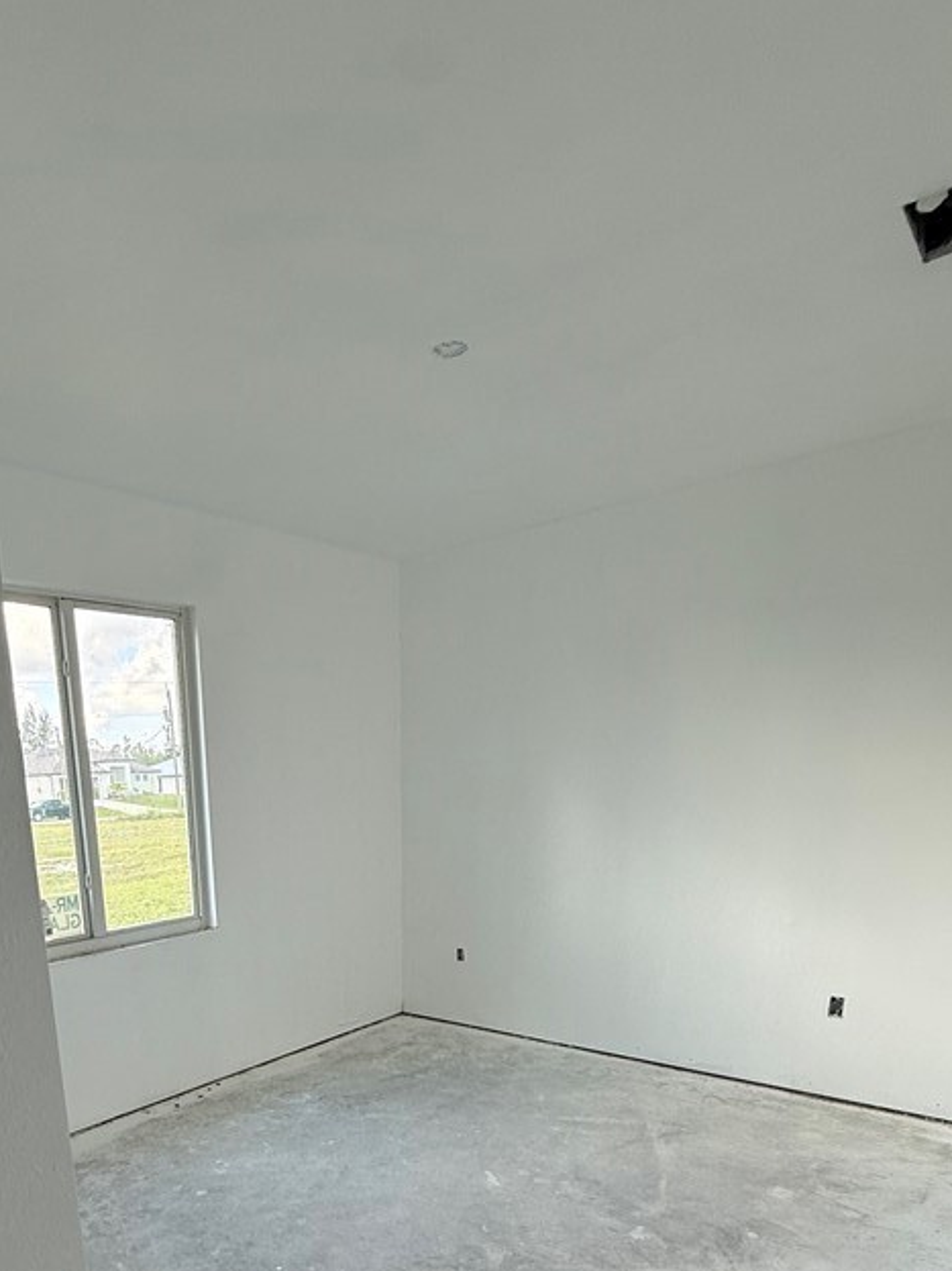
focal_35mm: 23
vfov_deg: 67.4
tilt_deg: -15.3
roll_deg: +1.8
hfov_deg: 57.1
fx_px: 844
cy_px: 1008
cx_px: 289
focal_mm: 2.22
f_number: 2.2
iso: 64
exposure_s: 1/130
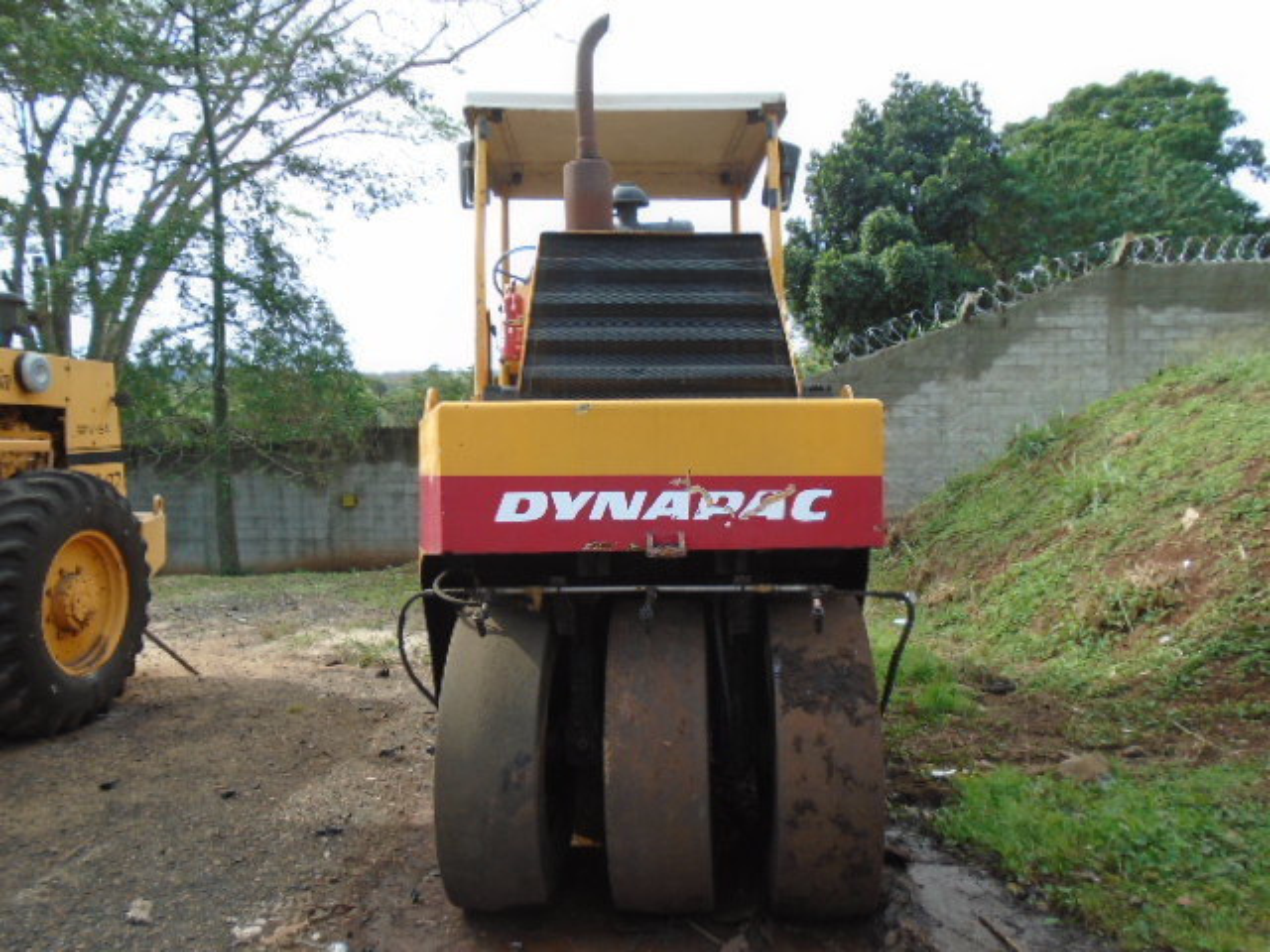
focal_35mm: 26
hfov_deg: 67.3
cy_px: 476
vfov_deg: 53.1
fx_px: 954
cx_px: 635
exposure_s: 1/250
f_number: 3.2
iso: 100
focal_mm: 4.6
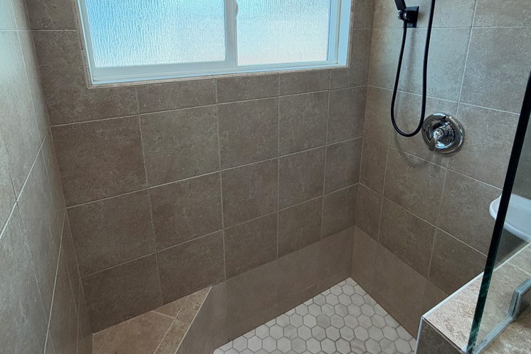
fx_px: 295
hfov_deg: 84.0
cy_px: 112
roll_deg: +0.7
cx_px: 262
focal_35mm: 20
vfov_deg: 60.1
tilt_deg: -14.9
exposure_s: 1/120
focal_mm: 2.22
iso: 100
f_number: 2.2
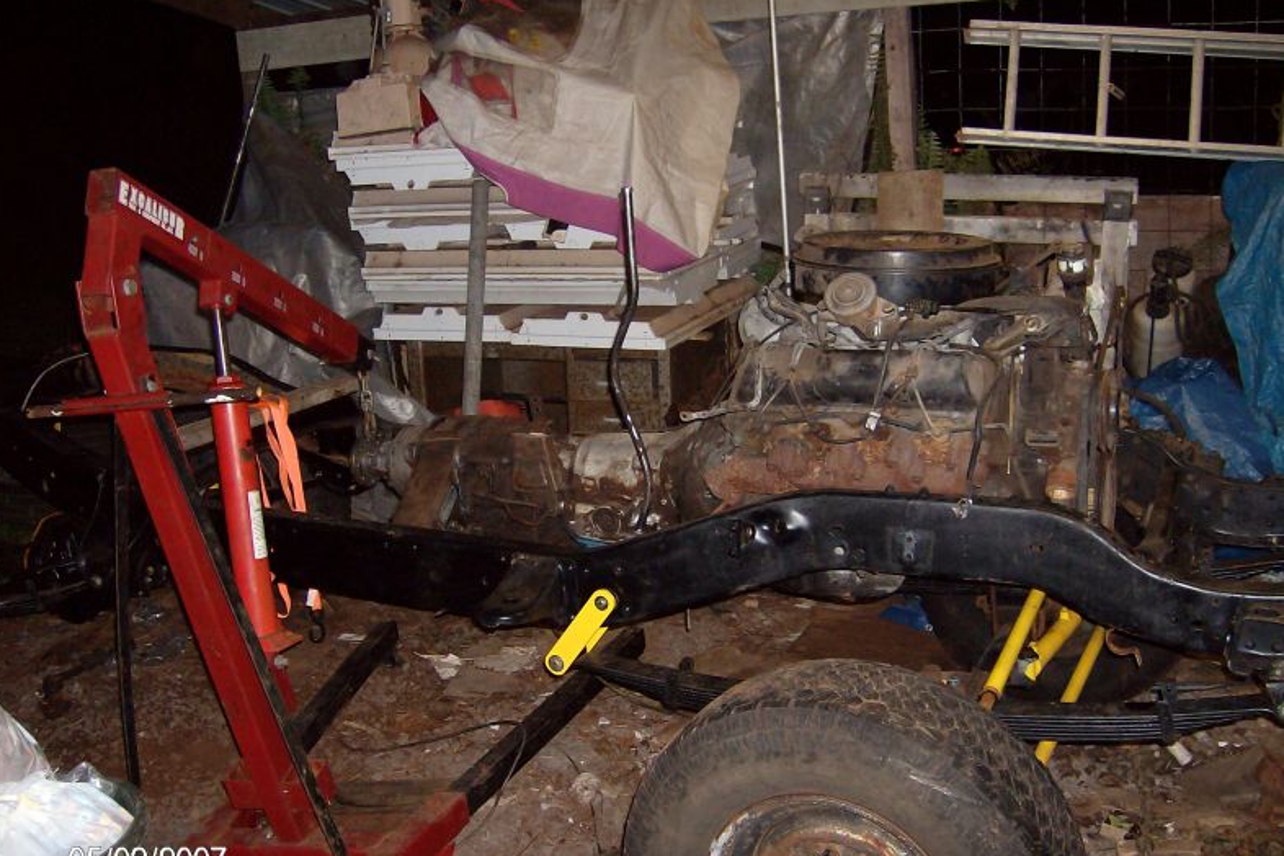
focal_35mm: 38
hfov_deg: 50.7
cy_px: 484
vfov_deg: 35.0
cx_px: 644
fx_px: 1355
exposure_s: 1/60
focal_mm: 6
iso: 200
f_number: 2.8
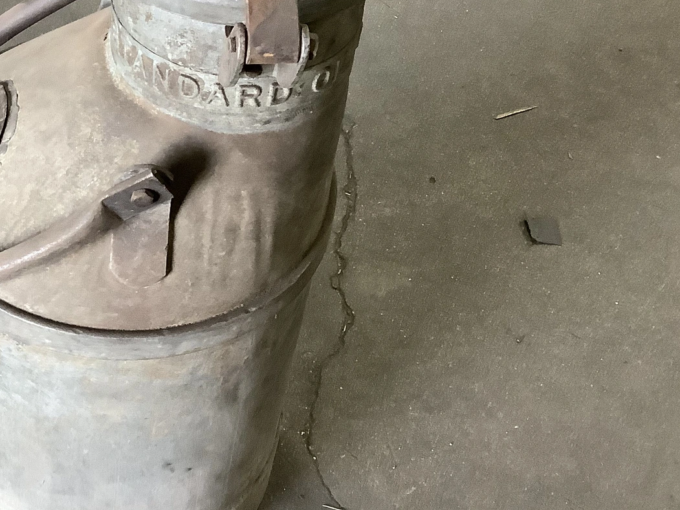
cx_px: 114
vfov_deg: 24.7
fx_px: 1159
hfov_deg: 31.6
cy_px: 168
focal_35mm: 59
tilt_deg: -47.2
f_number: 2.4
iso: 320
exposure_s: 1/40
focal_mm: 3.3
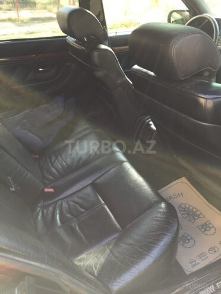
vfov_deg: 61.7
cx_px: 110
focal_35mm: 29
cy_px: 147
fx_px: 247
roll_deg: -2.8
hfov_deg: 48.2
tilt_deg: -31.6
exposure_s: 1/33
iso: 32
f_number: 2.2
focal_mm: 4.15
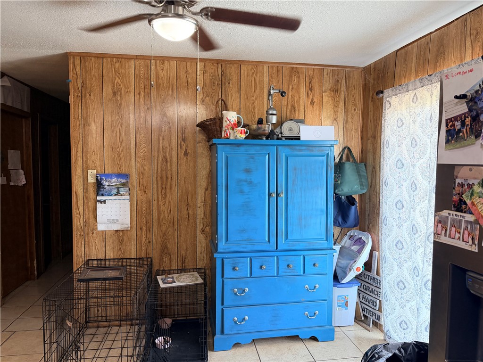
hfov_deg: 71.6
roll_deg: -0.3
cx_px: 242
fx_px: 335
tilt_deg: -3.3
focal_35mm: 24
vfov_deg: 56.8
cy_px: 181
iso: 250
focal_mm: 6.76
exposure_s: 1/60
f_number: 1.78
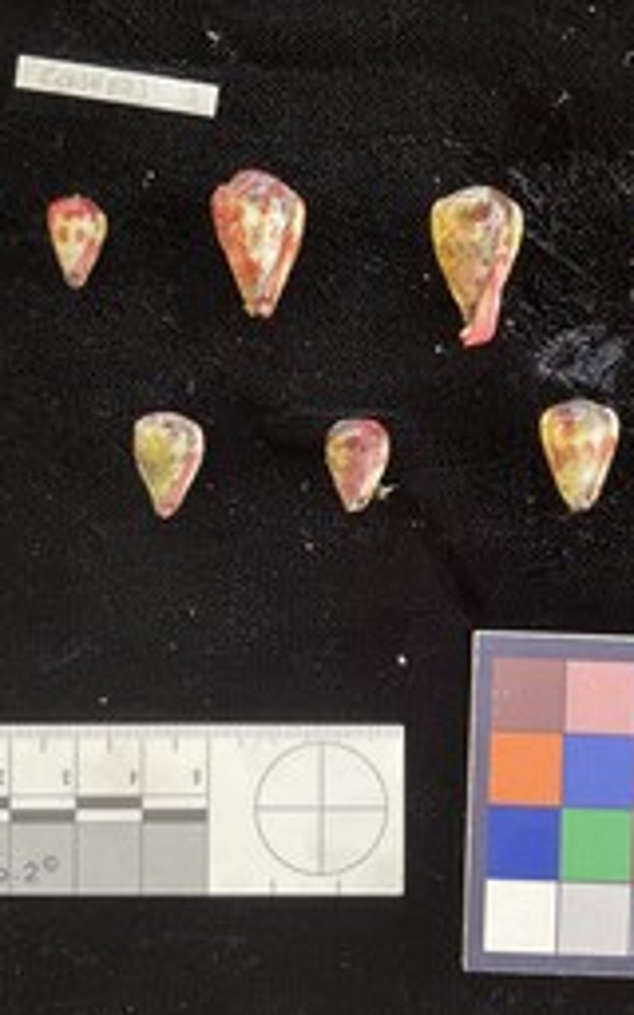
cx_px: 369
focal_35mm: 42
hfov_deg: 30.5
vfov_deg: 47.2
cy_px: 513
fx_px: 1161
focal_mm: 3
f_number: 1.8
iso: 80
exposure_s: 1/50
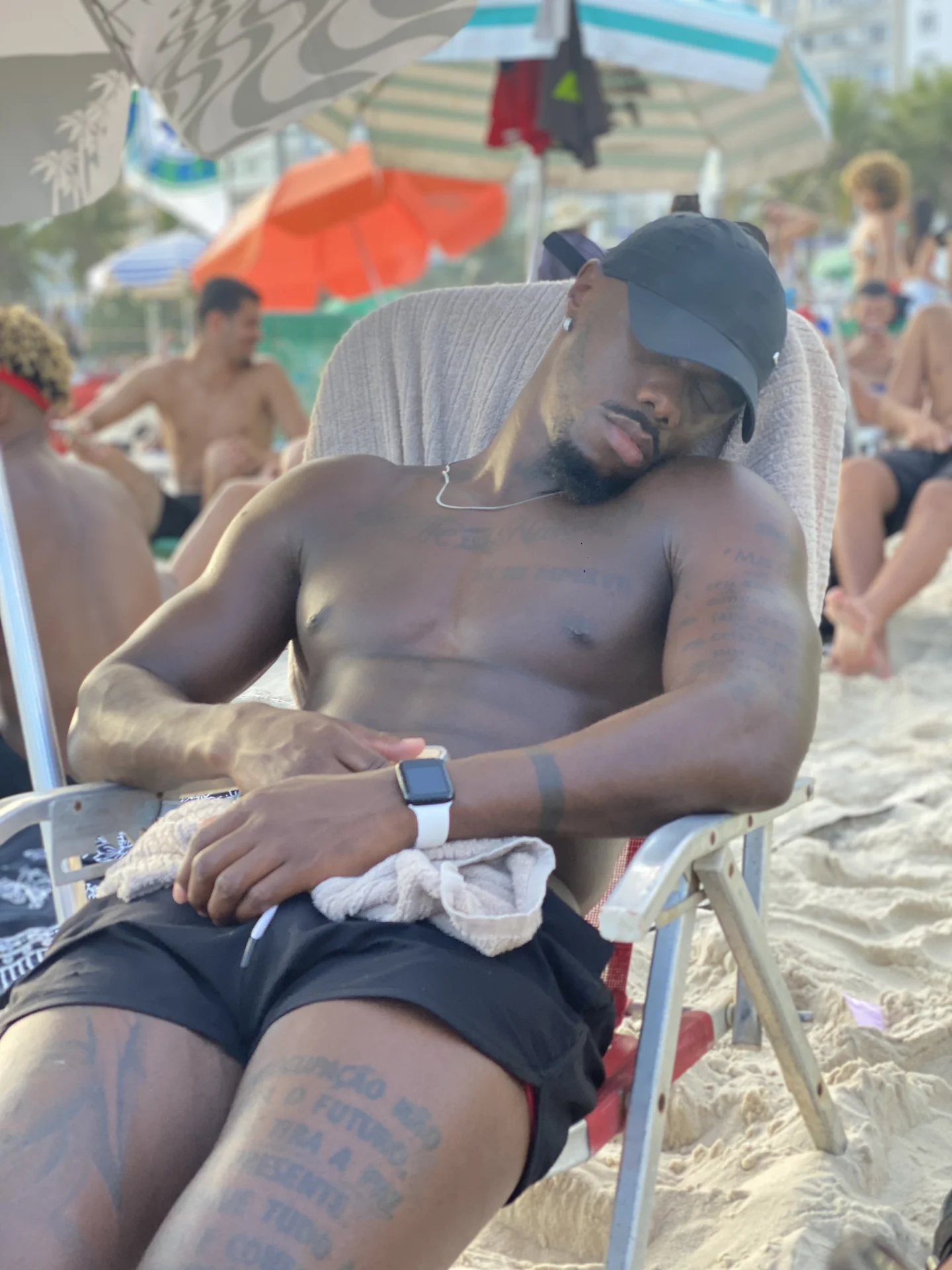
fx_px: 1907
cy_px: 635
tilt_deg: -6.0
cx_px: 476
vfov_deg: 36.8
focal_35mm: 52
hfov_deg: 28.0
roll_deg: +1.9
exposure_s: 1/122
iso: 32
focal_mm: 6
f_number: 2
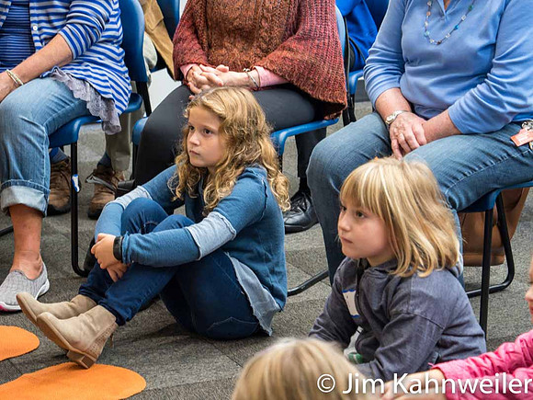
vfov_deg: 12.3
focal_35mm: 120
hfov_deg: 16.4
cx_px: 266
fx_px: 1848
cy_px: 200
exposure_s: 1/30
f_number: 4.5
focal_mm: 60
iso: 1600
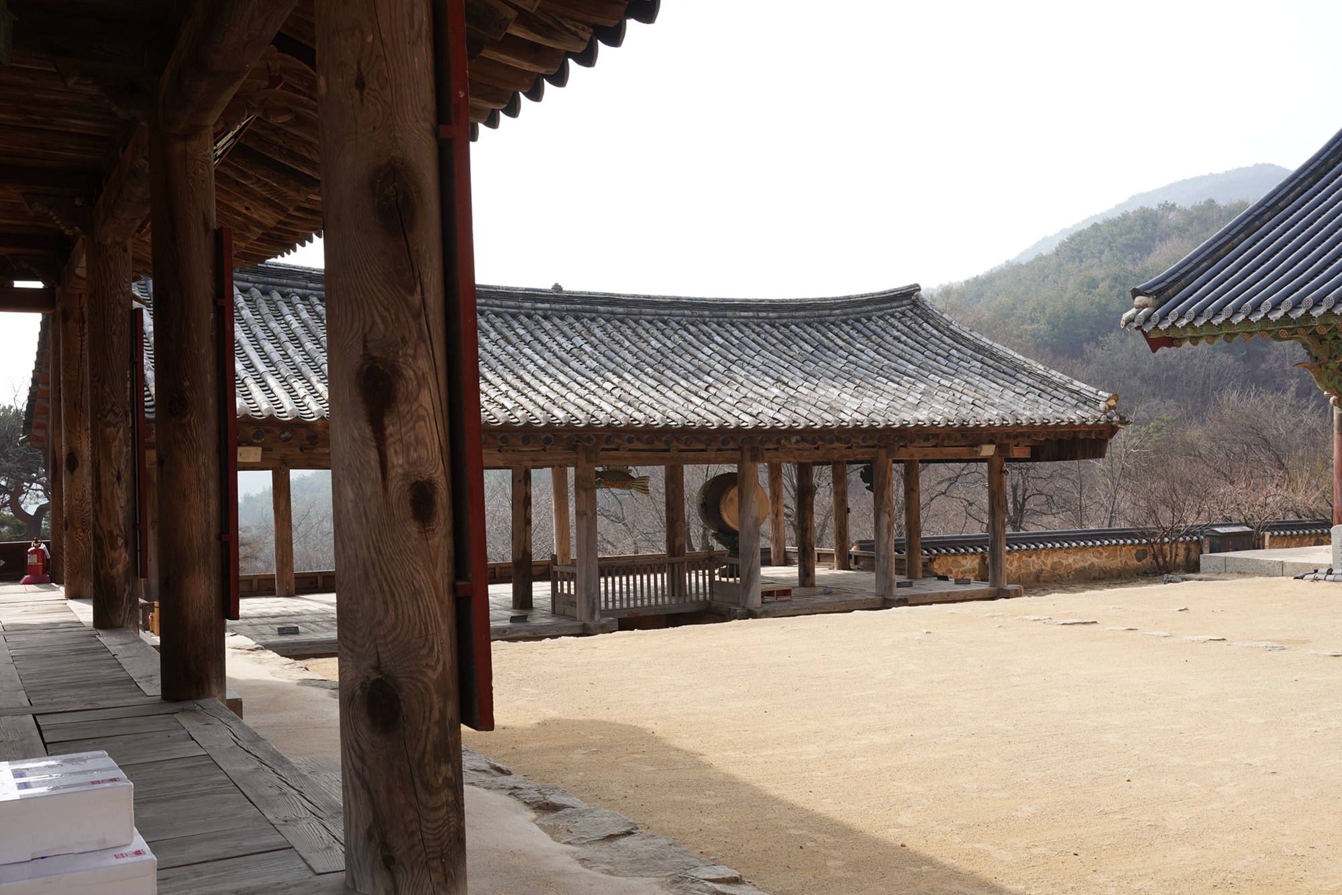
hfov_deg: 55.8
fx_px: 1268
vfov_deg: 38.9
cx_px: 671
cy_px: 448
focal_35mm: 34
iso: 200
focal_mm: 34
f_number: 11
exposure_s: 1/100
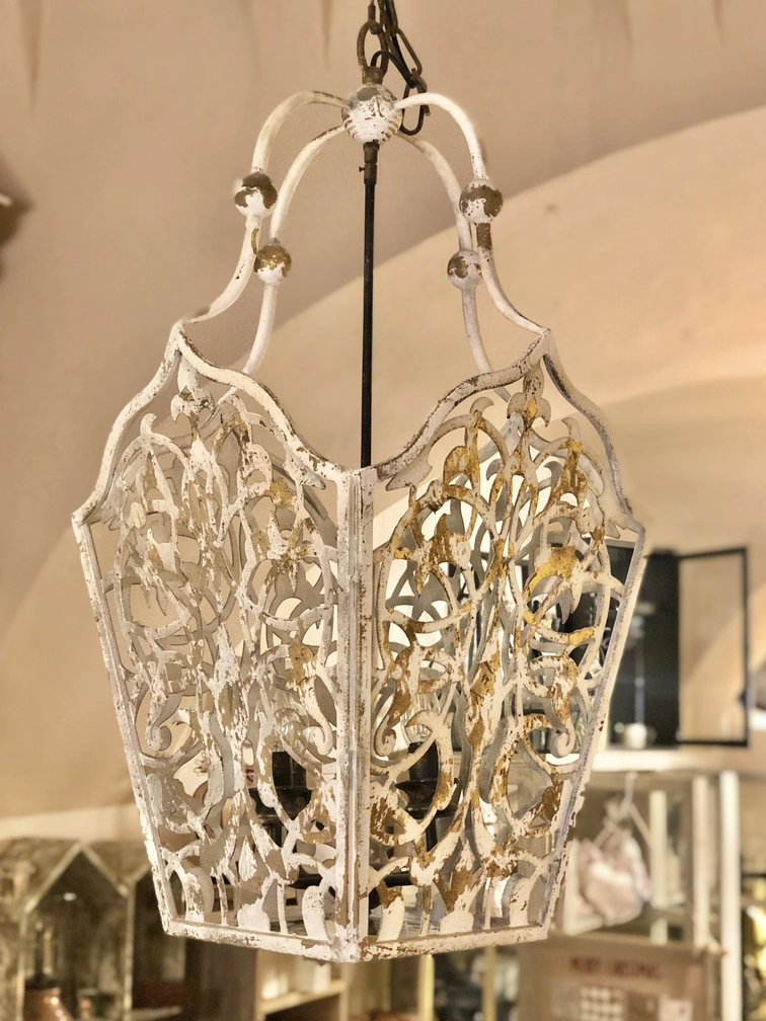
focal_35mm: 52
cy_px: 510
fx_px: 1534
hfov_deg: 28.0
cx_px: 383
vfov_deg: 36.8
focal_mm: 6
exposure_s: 1/20
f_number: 2.4
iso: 160
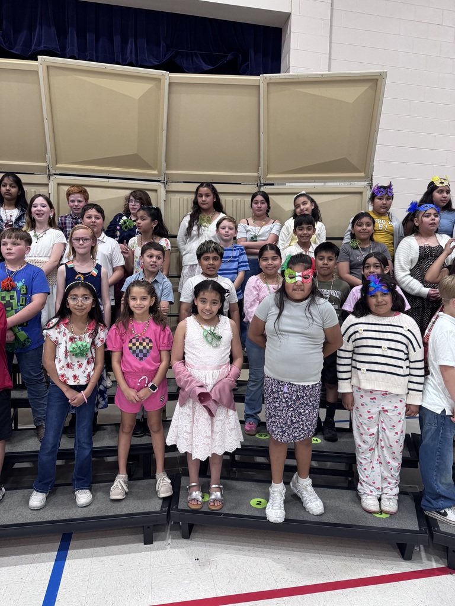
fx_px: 421
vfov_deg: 71.6
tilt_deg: -4.3
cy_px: 303
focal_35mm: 24
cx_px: 228
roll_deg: -1.3
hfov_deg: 56.8
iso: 200
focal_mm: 6.76
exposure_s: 1/114
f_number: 1.78
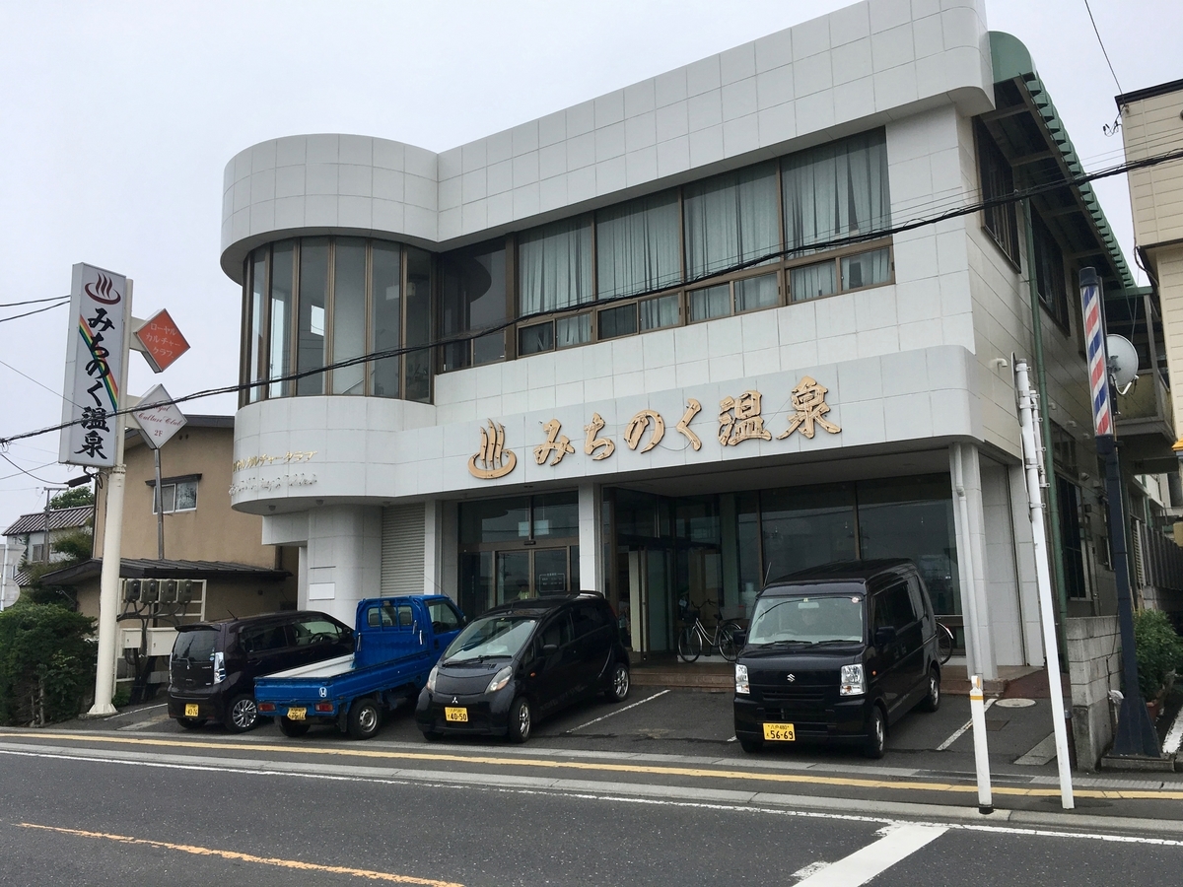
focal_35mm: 29
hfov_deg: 61.7
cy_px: 444
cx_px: 592
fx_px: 991
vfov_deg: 48.2
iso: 25
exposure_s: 1/668
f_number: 2.2
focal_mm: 4.15
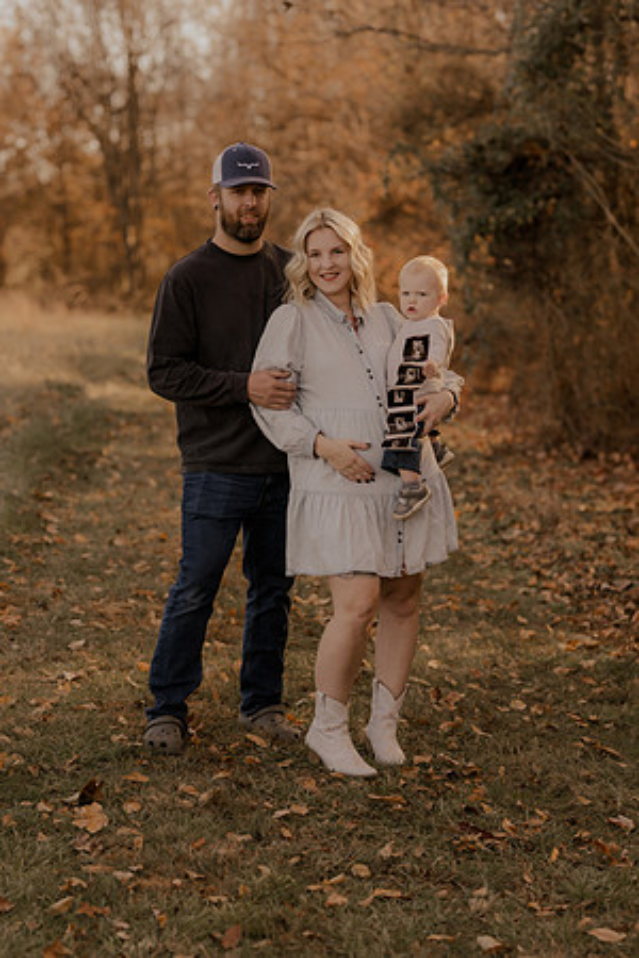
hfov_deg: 16.1
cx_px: 320
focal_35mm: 85
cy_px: 479
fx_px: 2263
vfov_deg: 23.9
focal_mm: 85
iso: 200
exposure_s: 1/400
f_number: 2.8
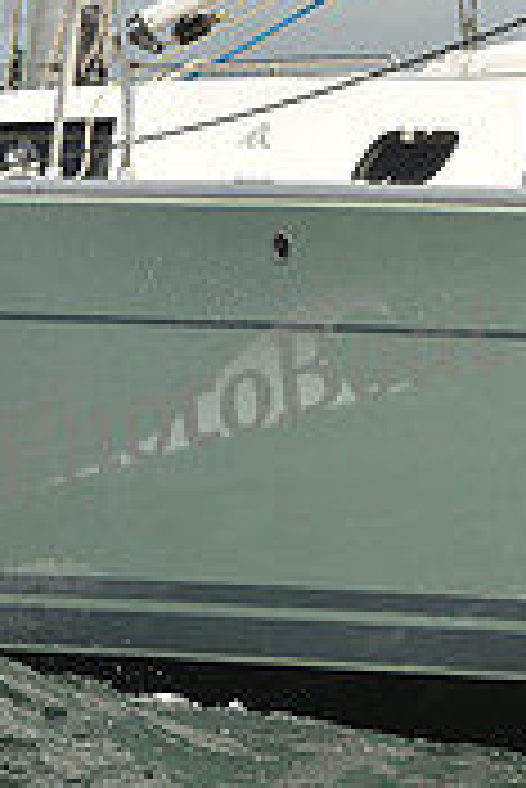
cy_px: 86
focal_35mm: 384
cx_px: 856
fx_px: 8399
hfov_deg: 3.6
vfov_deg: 5.4
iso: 400
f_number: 8
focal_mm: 116
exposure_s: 1/1600
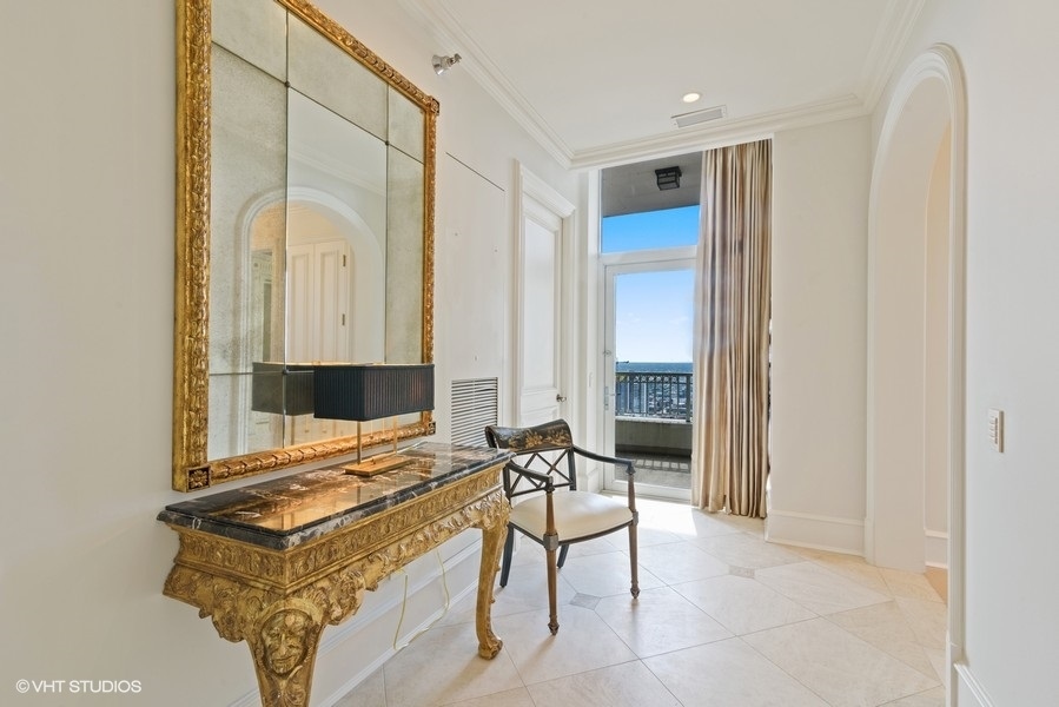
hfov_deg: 96.7
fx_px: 471
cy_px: 354
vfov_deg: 73.8
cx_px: 530
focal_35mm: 16
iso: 320
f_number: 8
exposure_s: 1/6
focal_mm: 16
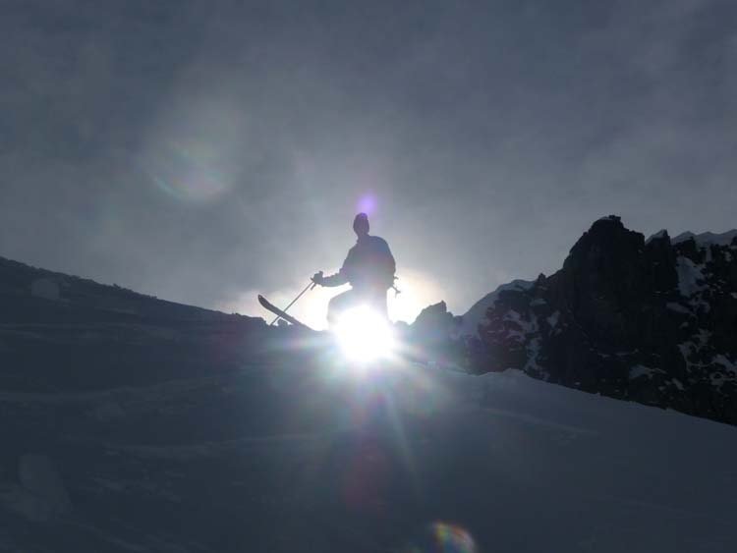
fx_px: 1065
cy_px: 276
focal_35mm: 50
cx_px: 368
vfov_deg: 29.1
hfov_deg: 38.2
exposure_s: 1/2000
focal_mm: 8.5
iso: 100
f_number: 10
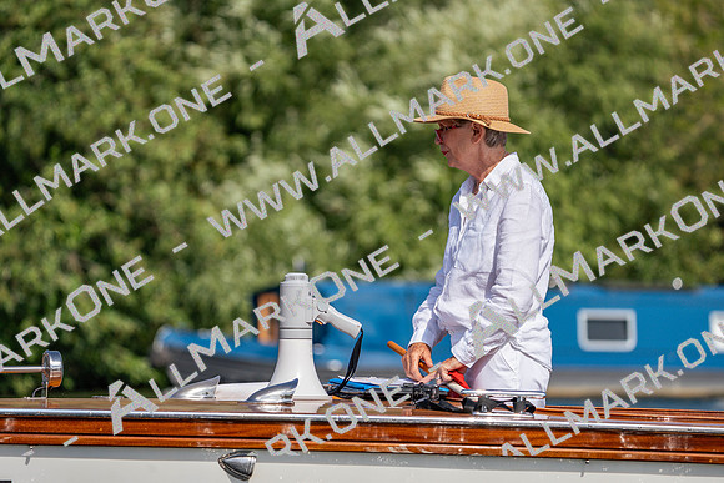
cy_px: 242
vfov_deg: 5.4
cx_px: 362
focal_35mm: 257
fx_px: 5170
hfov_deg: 8.0
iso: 160
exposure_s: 1/1600
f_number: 5.6
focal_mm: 257
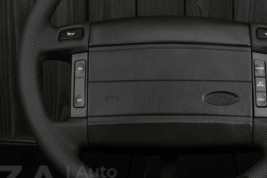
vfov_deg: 14.4
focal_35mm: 95
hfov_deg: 21.4
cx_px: 170
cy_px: 74
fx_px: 704
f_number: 6.3
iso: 500
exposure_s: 1/125
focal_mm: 35
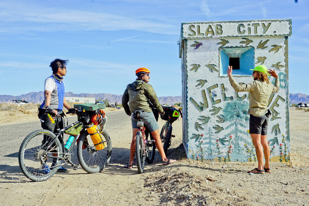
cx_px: 154
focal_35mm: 45
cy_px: 103
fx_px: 386
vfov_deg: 29.9
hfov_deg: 43.6
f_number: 11
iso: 100
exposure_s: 1/200
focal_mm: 30
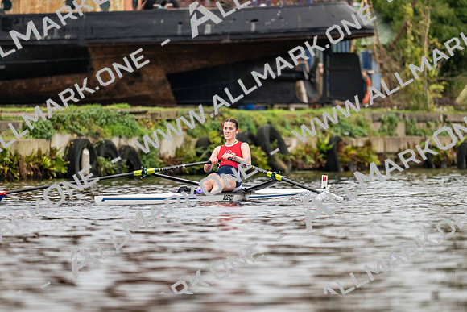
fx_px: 5190
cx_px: 234
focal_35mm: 400
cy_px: 156
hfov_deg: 5.2
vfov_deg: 3.4
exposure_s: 1/2500
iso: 2200
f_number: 4.5
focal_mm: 400
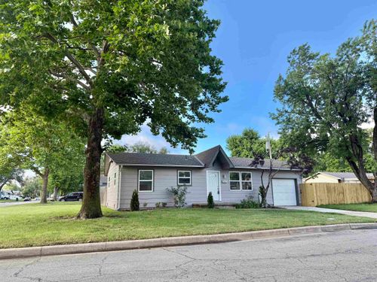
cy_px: 141
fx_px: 261
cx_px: 188
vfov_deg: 56.8
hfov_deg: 71.6
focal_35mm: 24
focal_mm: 6.76
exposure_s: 1/1493
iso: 100
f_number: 1.78
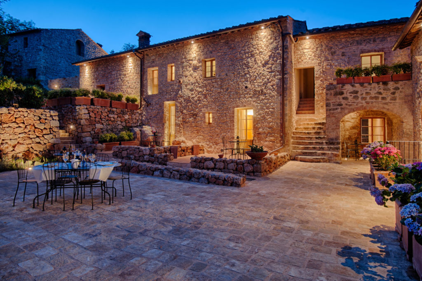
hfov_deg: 84.0
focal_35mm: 20
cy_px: 140
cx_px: 211
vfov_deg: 61.8
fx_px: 234
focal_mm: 20
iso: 100
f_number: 8
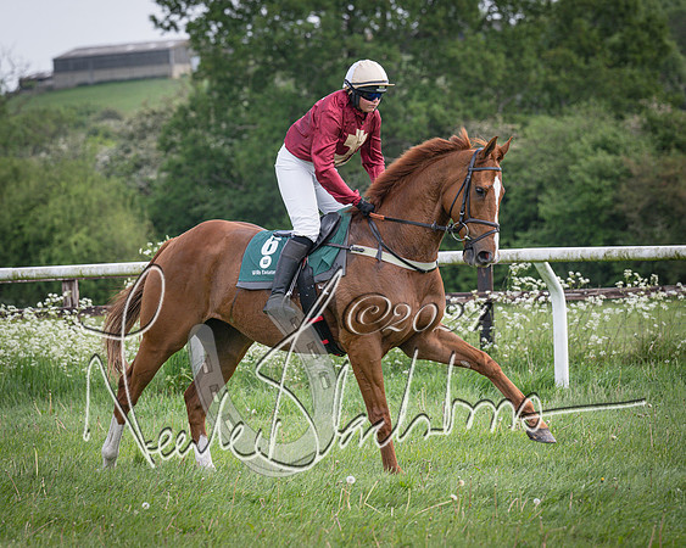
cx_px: 220
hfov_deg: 9.1
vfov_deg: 7.3
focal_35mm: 212
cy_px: 250
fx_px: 4304
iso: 400
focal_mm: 165
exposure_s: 1/1600
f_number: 5
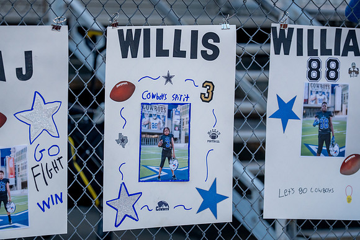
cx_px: 163
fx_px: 2229
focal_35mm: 223
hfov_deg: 9.2
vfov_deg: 6.2
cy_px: 115
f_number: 2.8
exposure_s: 1/1250
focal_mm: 178
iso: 1000
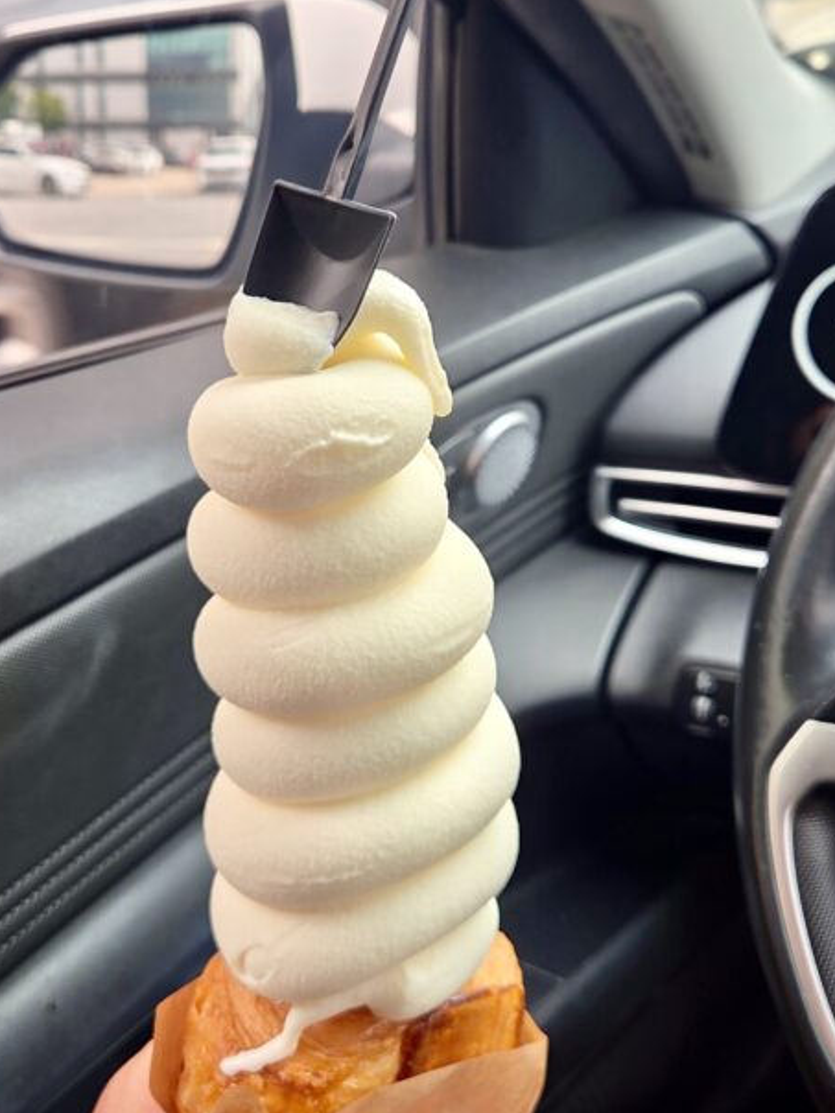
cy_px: 525
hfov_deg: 36.7
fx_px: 1254
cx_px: 343
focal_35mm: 39
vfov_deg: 47.8
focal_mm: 5.4
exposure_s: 1/50
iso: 40
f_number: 1.8
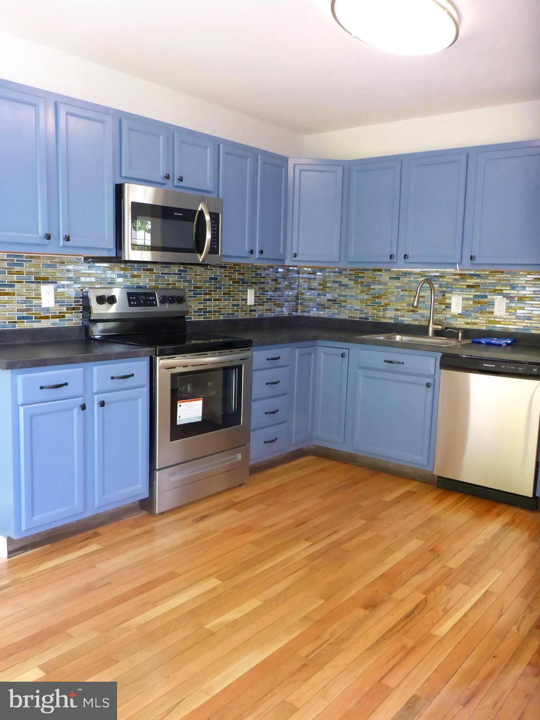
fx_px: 582
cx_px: 270
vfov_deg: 63.4
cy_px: 360
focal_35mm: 28
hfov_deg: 49.7
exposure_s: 1/60
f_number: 3.3
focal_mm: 4.9
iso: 400
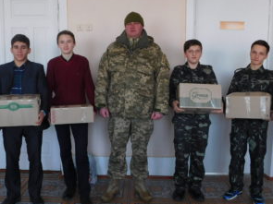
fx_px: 307
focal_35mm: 39
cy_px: 96
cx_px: 127
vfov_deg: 36.8
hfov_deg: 47.8
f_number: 3
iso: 125
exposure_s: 1/30
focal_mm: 4
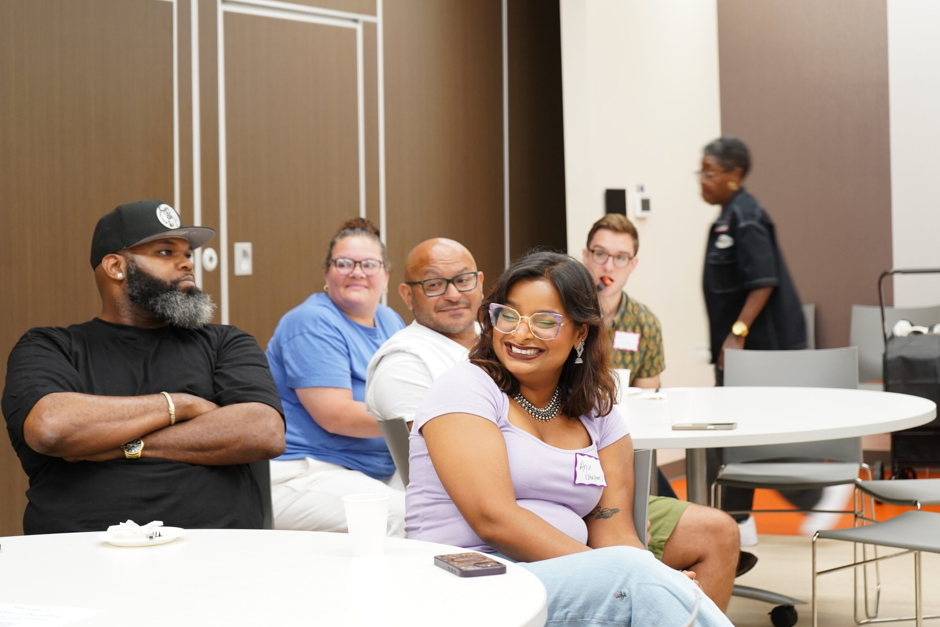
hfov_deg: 28.8
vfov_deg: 19.5
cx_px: 470
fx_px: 1828
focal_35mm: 70
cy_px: 314
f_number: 5.6
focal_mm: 70
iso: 1250
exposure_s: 1/40
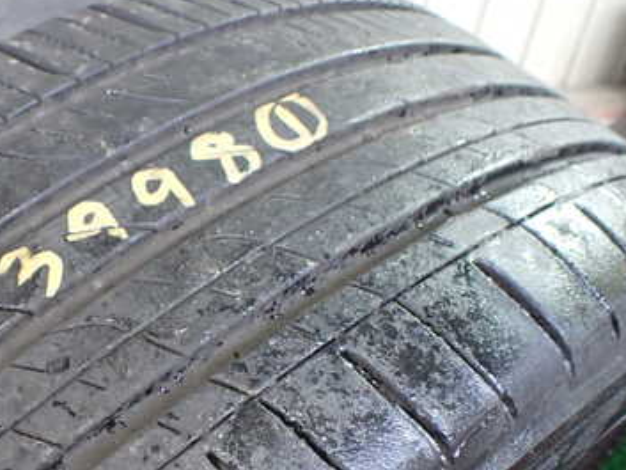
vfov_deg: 28.4
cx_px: 122
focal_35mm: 51
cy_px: 303
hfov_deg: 36.2
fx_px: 923
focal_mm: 5.4
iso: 800
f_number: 2.3
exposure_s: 1/40
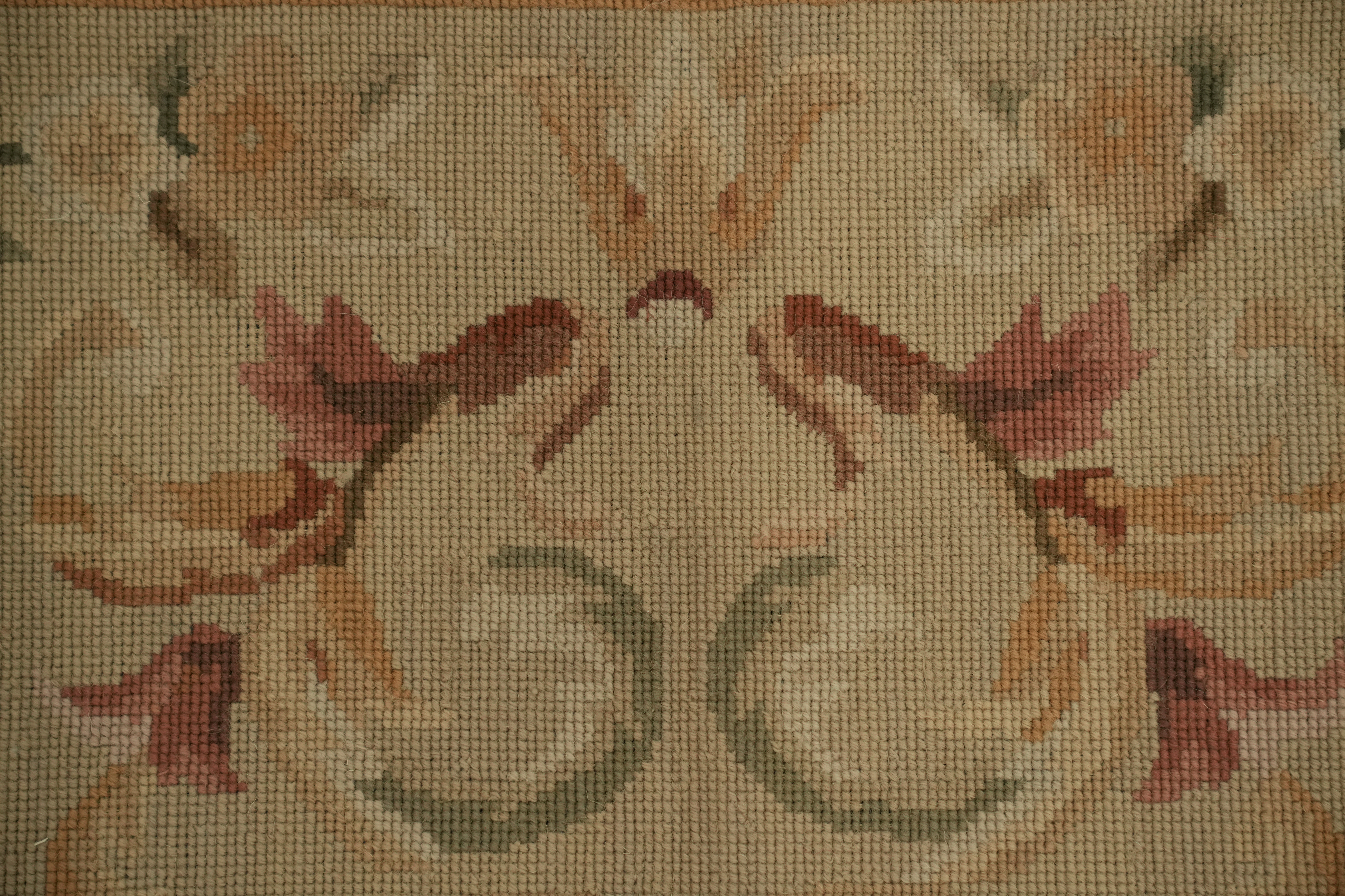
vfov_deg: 19.5
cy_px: 448
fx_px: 2615
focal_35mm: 70
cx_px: 672
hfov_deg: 28.8
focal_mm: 70
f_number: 3.2
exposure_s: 1/125
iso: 1600
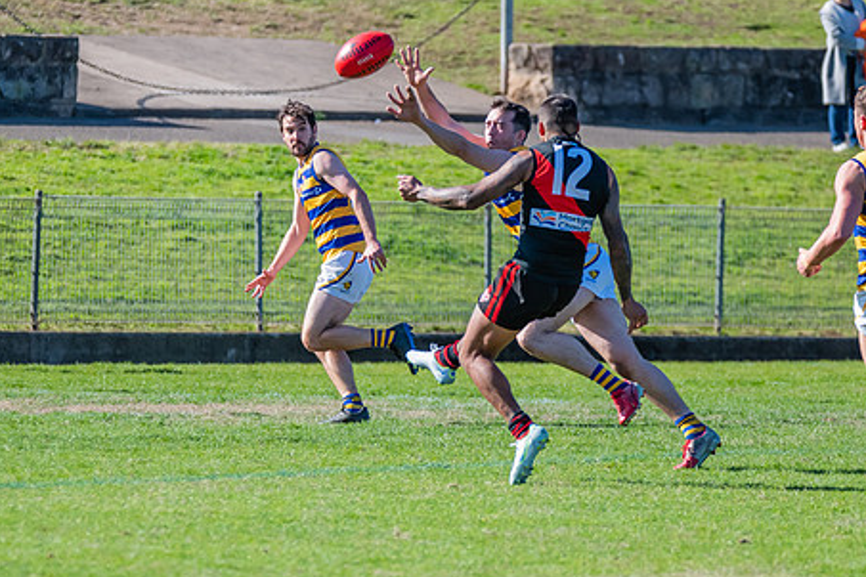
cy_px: 252
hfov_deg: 4.0
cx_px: 358
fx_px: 12532
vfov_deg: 2.6
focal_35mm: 521
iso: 800
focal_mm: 300
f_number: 6.3
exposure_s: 1/1600
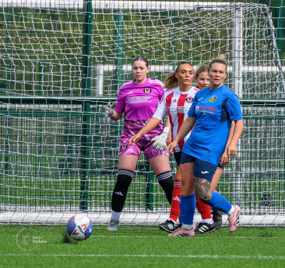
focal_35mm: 1182
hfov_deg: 1.5
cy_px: 110
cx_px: 165
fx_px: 10680
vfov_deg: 1.4
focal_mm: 400
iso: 560
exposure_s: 1/2500
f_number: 5.6
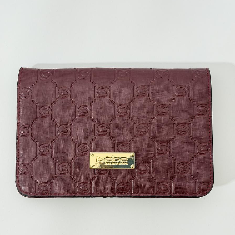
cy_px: 125
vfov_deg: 30.0
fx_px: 438
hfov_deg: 30.0
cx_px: 118
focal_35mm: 57
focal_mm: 6.76
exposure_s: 1/50
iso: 100
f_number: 1.78
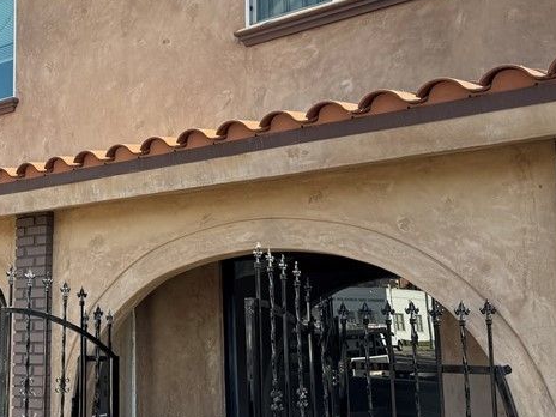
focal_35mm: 53
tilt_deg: +8.5
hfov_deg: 35.2
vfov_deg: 27.5
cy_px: 203
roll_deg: -0.4
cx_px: 128
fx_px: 851
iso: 80
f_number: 1.78
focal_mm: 6.76
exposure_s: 1/1131
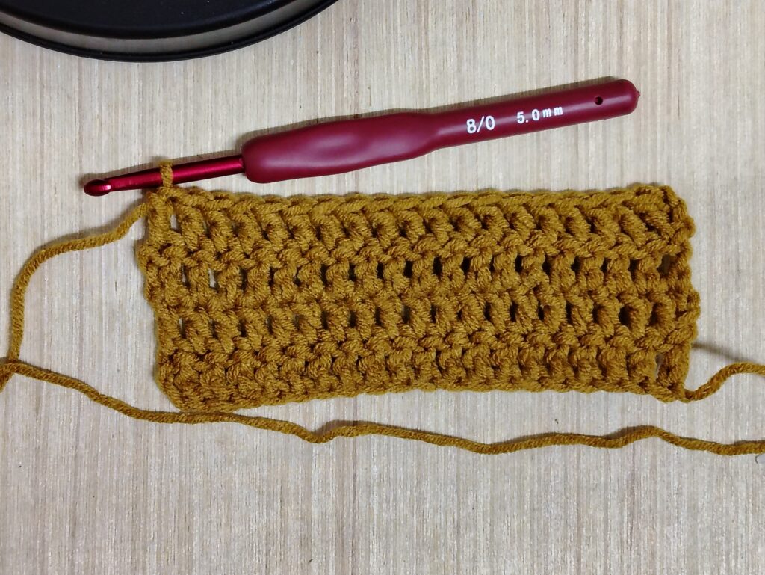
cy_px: 288
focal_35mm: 72
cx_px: 382
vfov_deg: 20.5
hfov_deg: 27.0
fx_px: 1592
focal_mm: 5.25
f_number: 1.75
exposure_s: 1/33.3
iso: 781
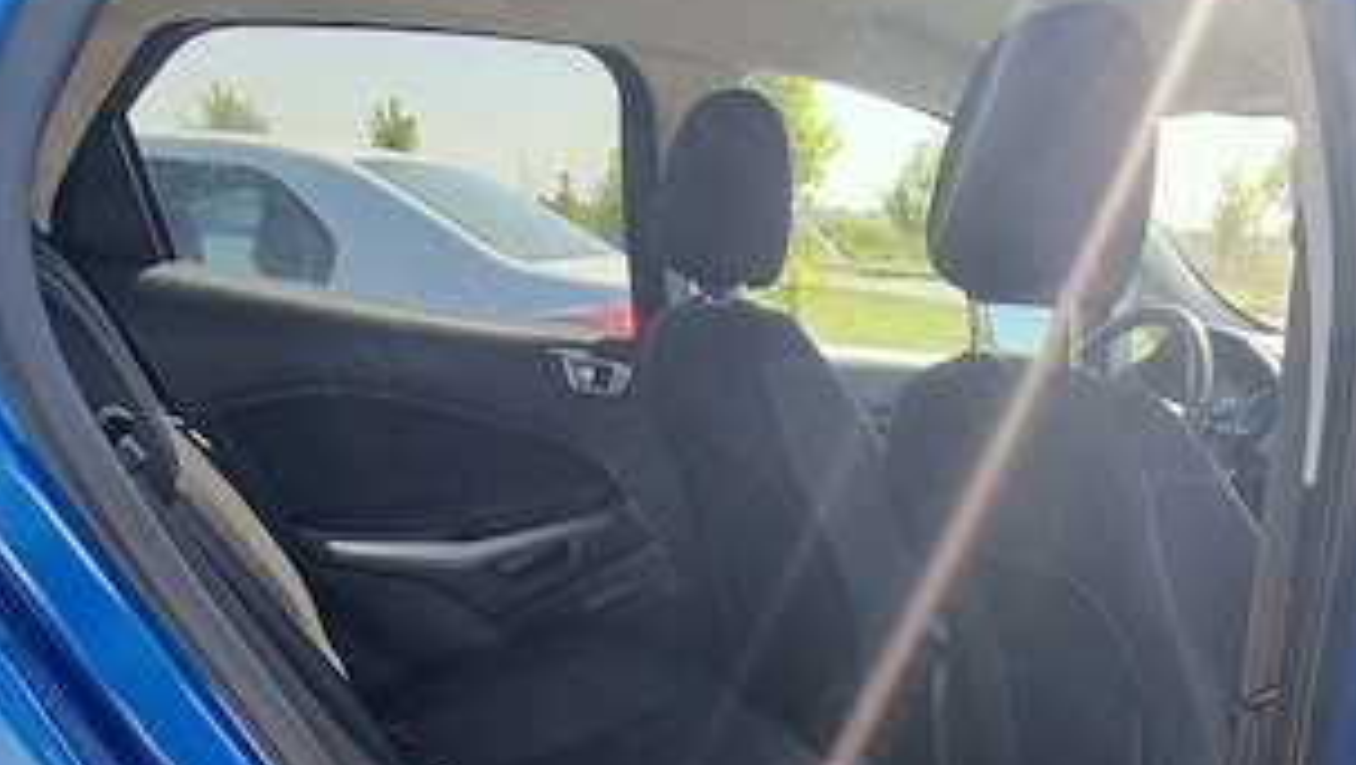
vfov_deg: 33.2
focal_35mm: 28
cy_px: 939
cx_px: 908
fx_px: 1008
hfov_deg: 66.0
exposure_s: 1/246
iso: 50
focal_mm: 2.2
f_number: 2.2
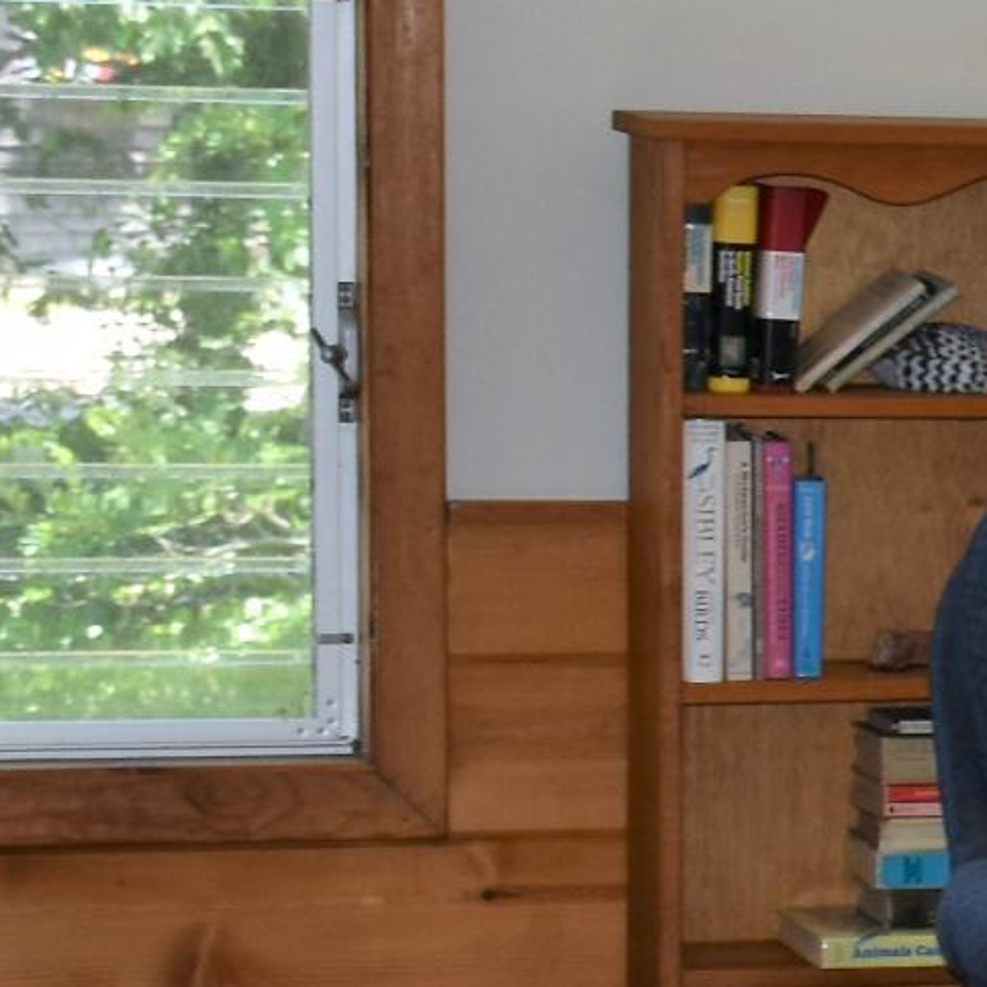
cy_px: 838
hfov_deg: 7.6
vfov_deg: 8.5
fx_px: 6645
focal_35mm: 206
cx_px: 2748
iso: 250
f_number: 5.6
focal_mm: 26
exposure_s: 1/125
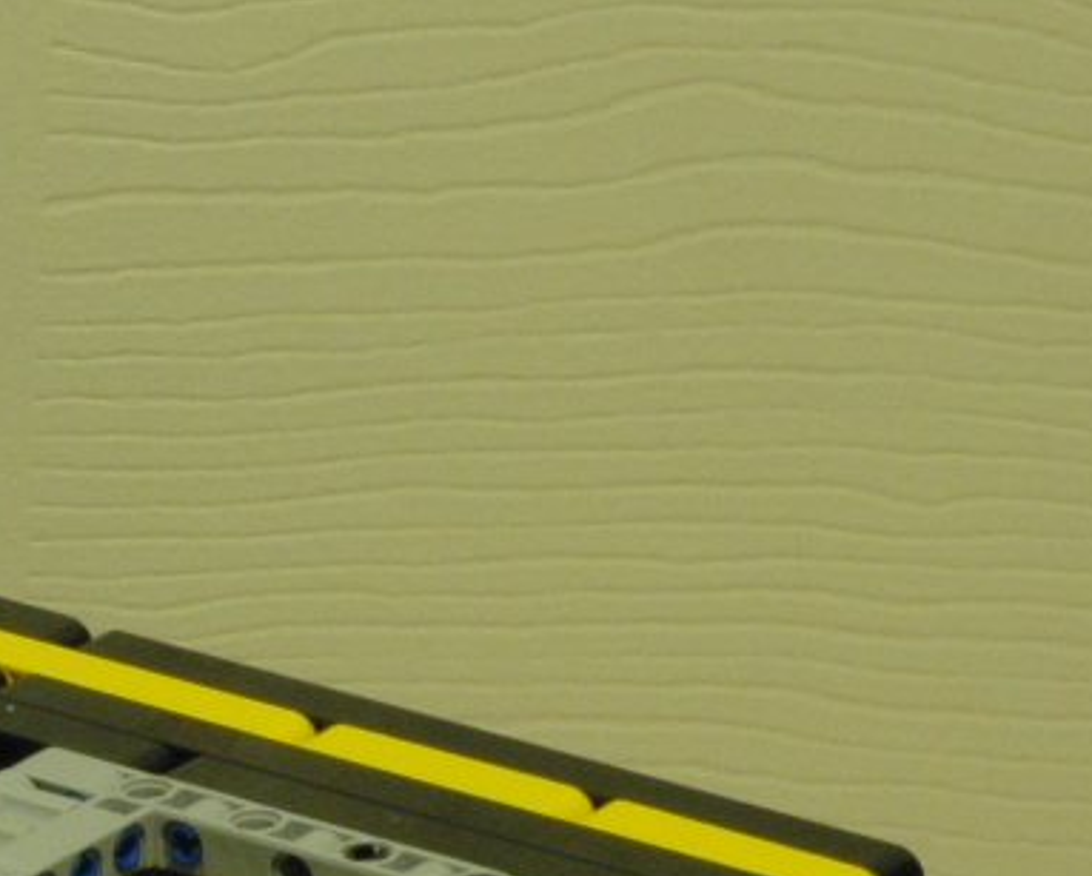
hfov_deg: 6.9
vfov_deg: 5.6
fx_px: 8927
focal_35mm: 276
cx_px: -485
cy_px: 1056
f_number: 22
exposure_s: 2.5
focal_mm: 50
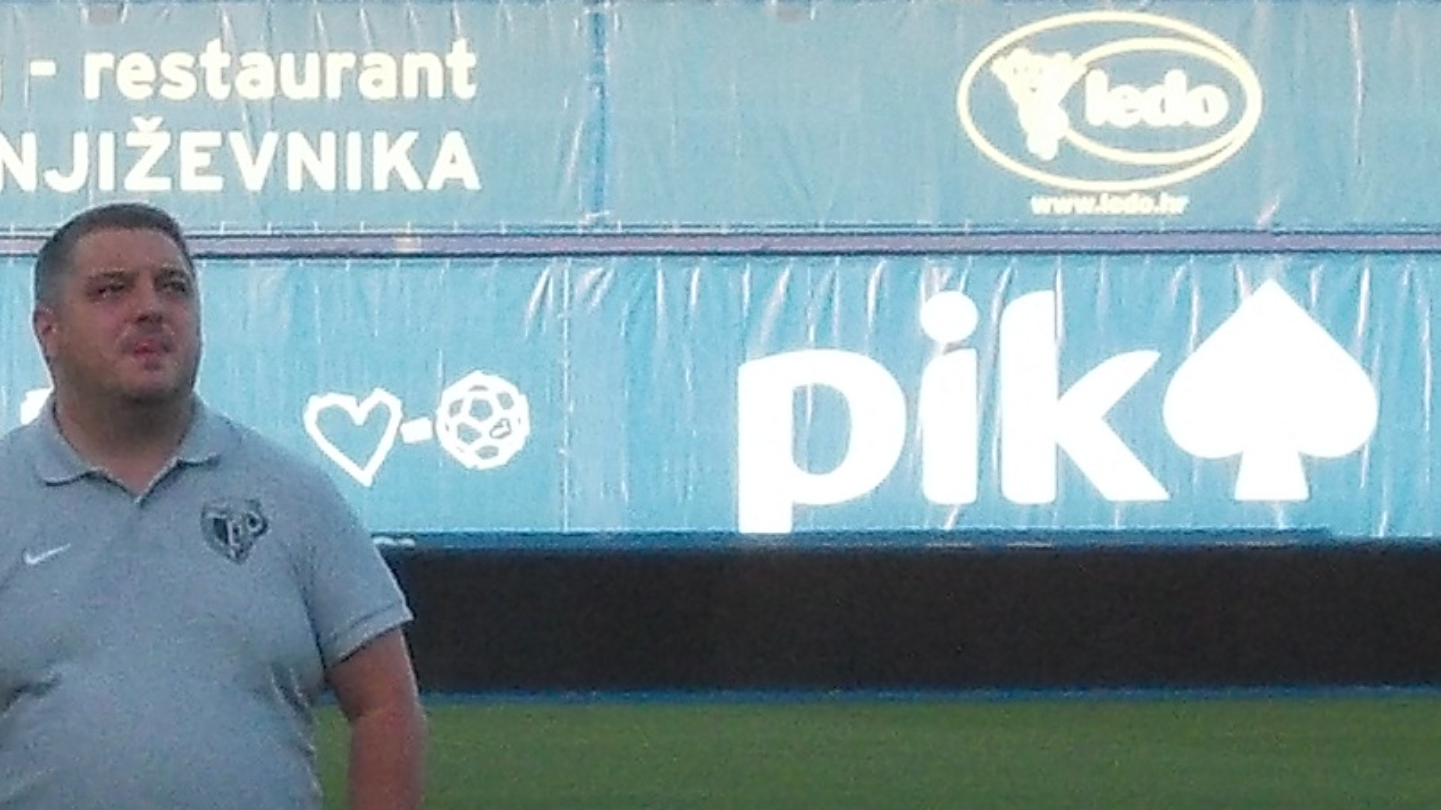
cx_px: 0
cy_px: 721
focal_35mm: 296
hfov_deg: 7.3
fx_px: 11308
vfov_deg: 4.1
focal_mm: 8.5
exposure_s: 1/200
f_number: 4
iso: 80
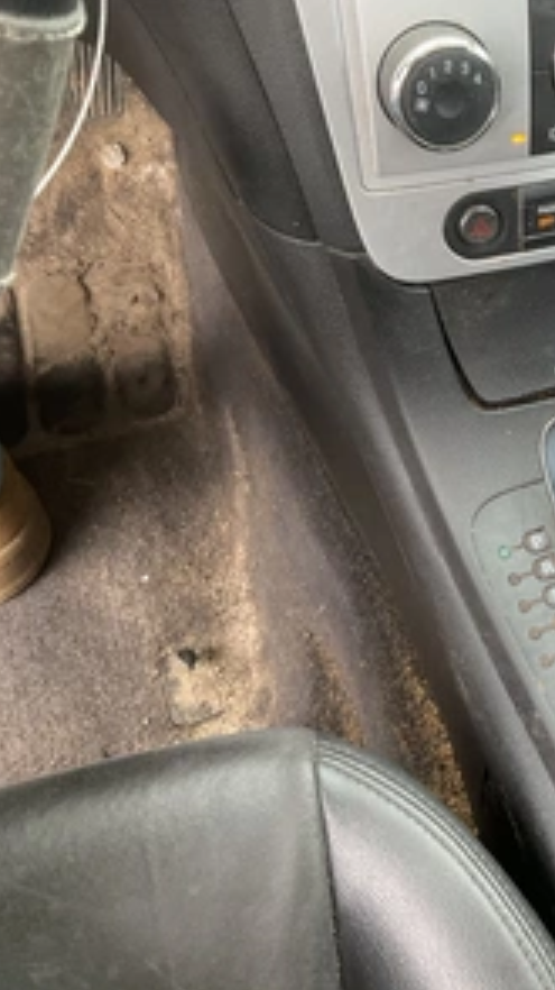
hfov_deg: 26.4
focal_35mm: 43
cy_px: 492
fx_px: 1127
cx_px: 538
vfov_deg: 47.4
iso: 64
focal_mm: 3
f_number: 1.8
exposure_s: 1/87
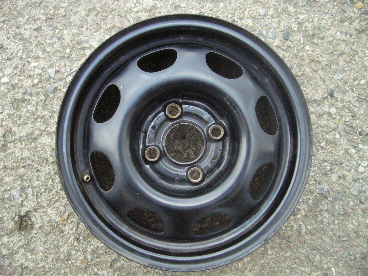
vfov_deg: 40.7
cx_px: 184
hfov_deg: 52.6
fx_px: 372
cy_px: 138
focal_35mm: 35
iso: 400
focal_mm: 5.8
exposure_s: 1/320
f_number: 2.8
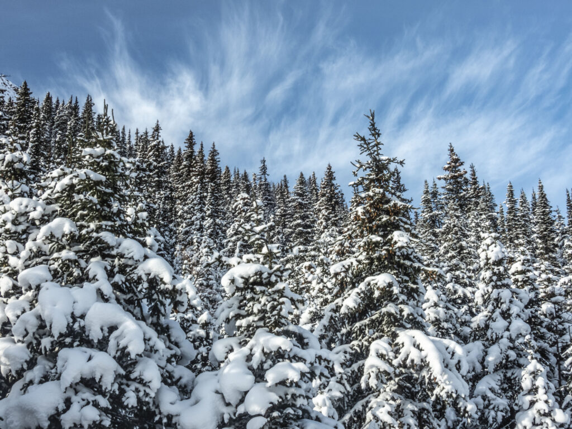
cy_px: 214
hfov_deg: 38.2
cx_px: 286
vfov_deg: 29.1
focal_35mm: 50
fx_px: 826
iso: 100
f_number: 8
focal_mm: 8.9
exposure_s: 1/60
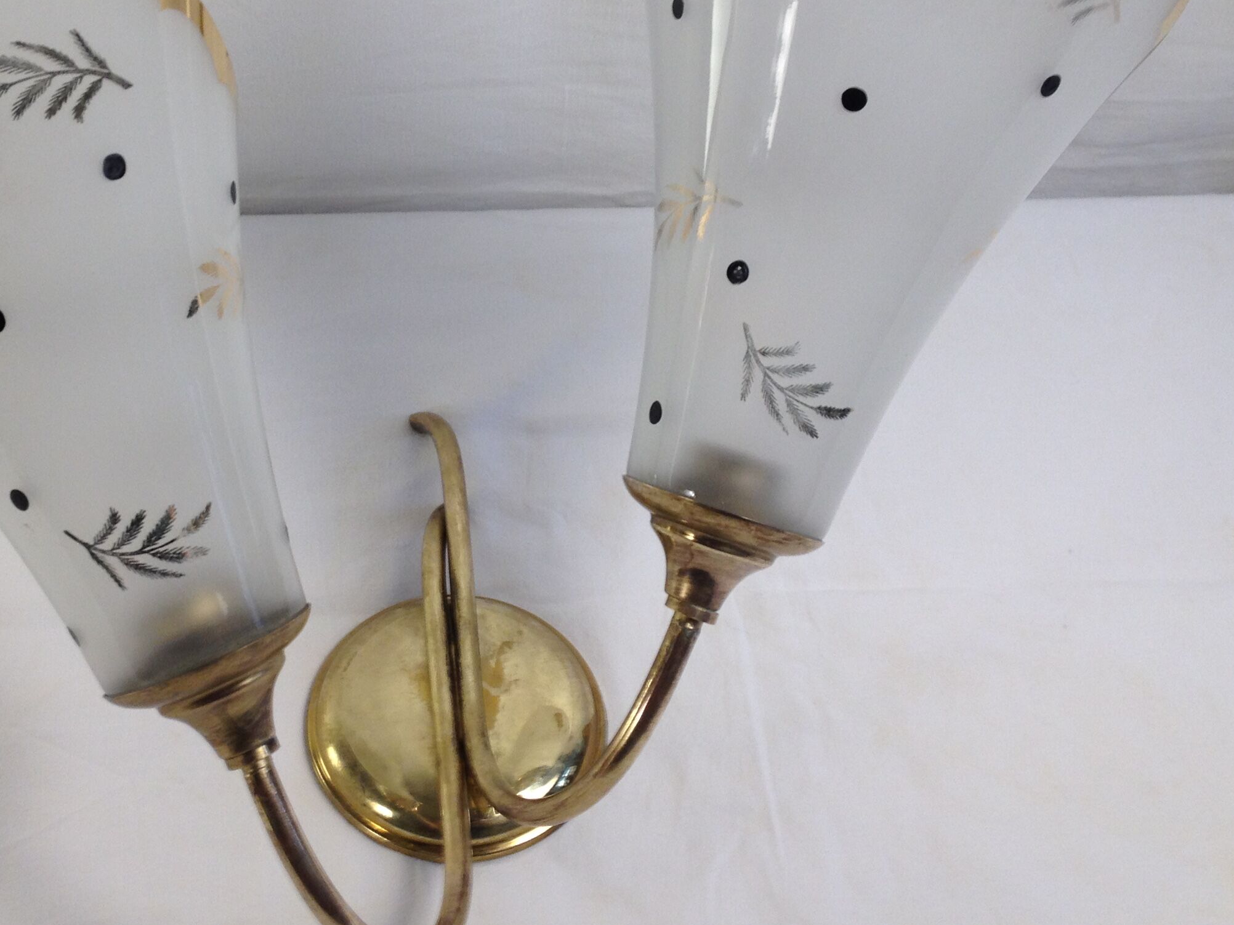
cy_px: 347
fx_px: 2032
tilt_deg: -49.0
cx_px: 424
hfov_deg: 33.5
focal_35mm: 57
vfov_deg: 25.6
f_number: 2.4
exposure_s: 1/24
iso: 50
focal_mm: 4.28
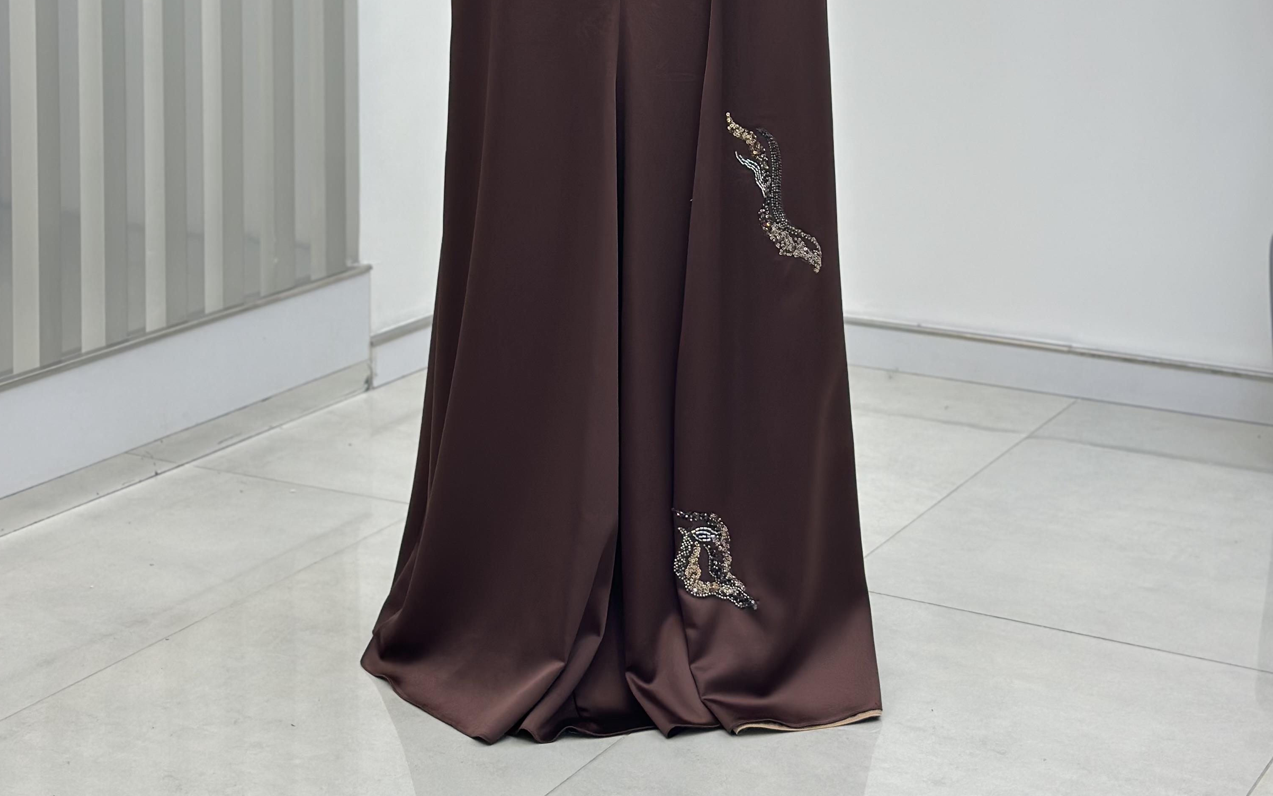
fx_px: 2359
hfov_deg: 30.2
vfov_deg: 18.6
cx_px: 635
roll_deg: -0.5
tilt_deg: -5.3
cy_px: -19
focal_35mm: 68
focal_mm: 6.86
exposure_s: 1/285
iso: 80
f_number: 1.78
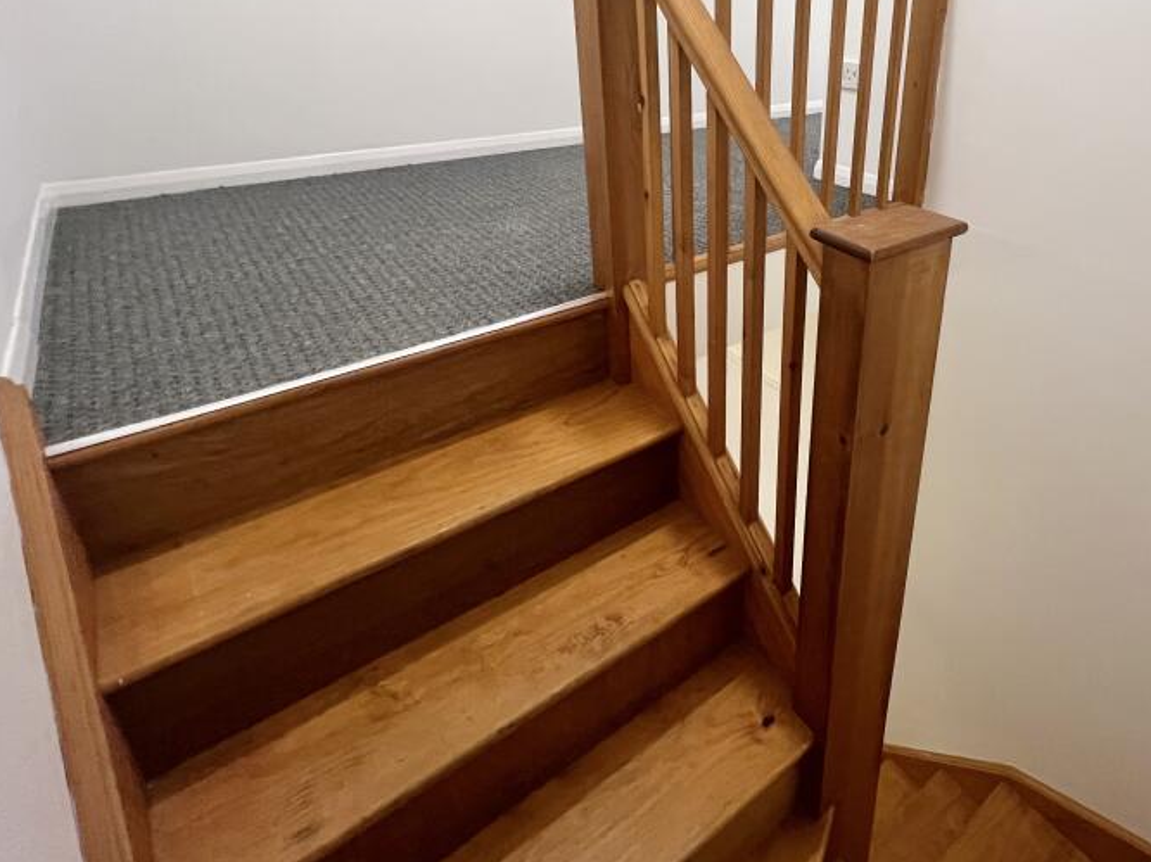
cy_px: 257
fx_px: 665
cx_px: 795
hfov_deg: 78.3
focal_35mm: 20
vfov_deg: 63.5
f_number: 1.8
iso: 400
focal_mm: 1.57
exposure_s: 1/50
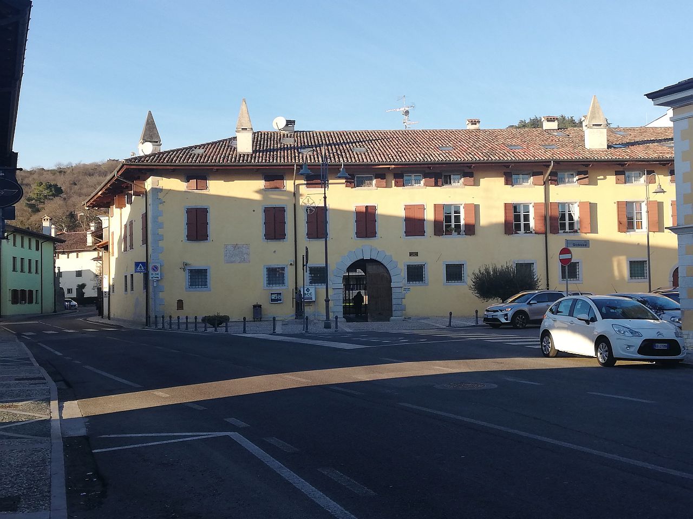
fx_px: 821
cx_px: 346
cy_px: 260
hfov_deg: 45.8
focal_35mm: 41
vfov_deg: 35.1
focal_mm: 3.81
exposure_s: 1/335
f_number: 2.2
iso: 50
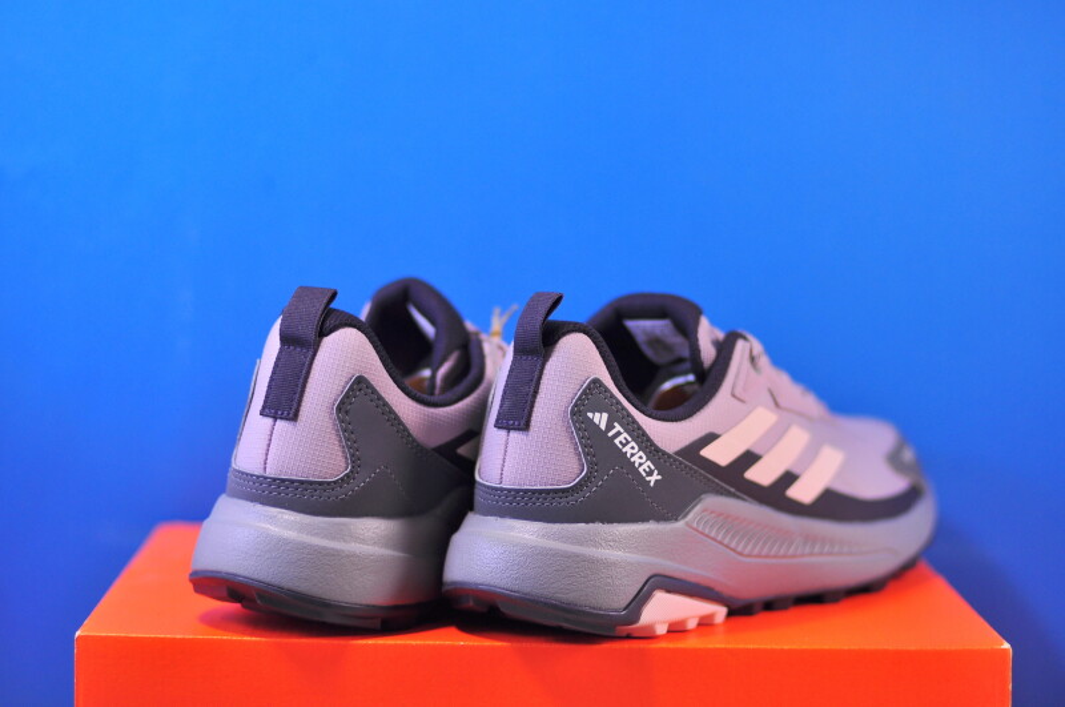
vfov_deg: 18.1
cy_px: 354
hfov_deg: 27.0
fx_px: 2216
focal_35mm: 75
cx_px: 532
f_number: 2
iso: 250
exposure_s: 1/320
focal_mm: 50
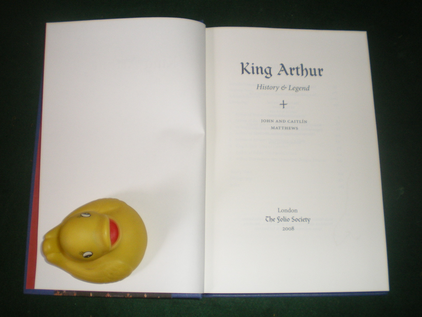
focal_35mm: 38
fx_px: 463
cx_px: 211
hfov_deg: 49.0
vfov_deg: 37.7
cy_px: 158
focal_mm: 6.3
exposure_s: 1/50
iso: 200
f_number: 3.1
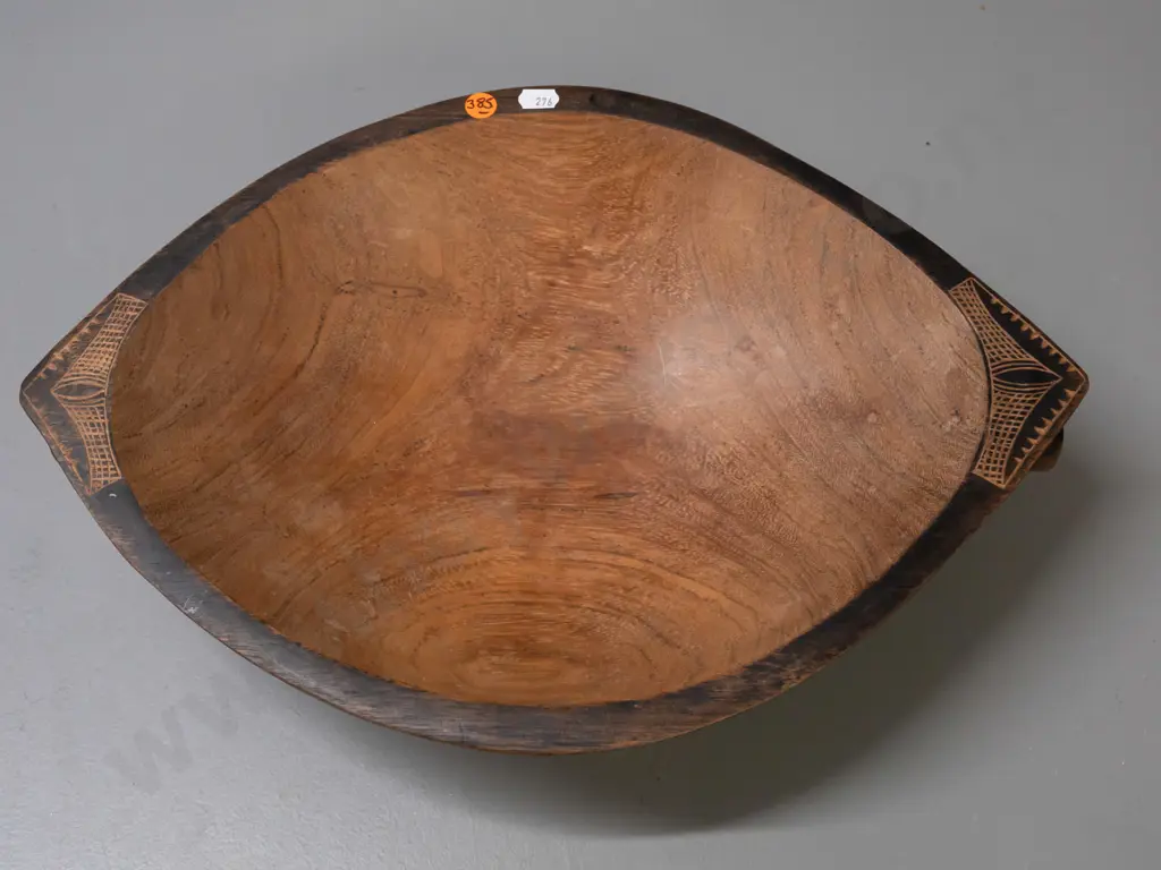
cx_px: 580
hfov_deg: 41.2
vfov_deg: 31.5
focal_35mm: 46
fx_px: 1543
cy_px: 435
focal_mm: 23
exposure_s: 1/125
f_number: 5.6
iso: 3200
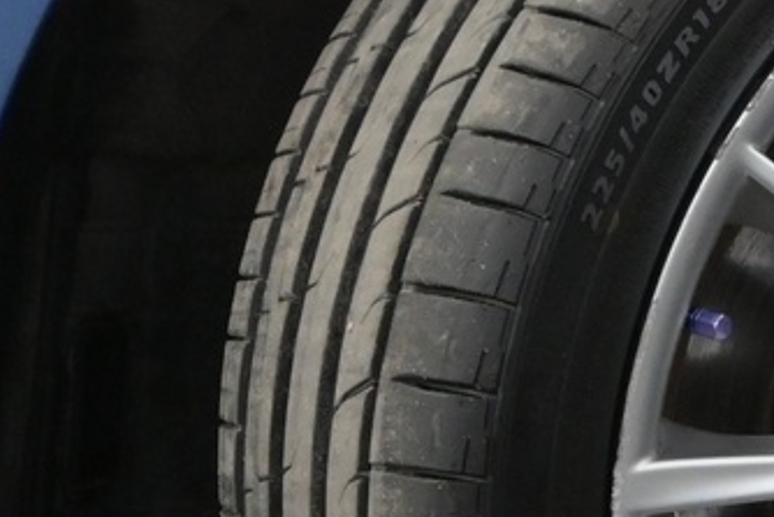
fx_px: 3601
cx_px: 994
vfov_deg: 8.2
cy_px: 315
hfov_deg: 11.9
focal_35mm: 167
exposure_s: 1/60
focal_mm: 23
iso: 2500
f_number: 6.3
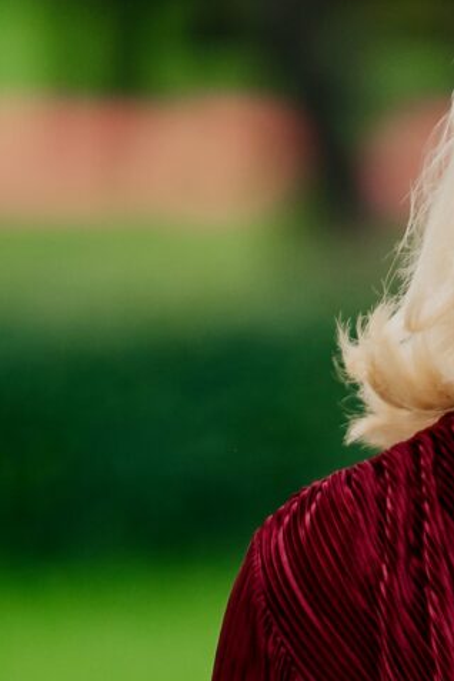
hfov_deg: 1.3
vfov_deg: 1.9
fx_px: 20296
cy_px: 1024
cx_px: 829
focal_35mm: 1073
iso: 200
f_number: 2.8
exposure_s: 1/500
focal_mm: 200
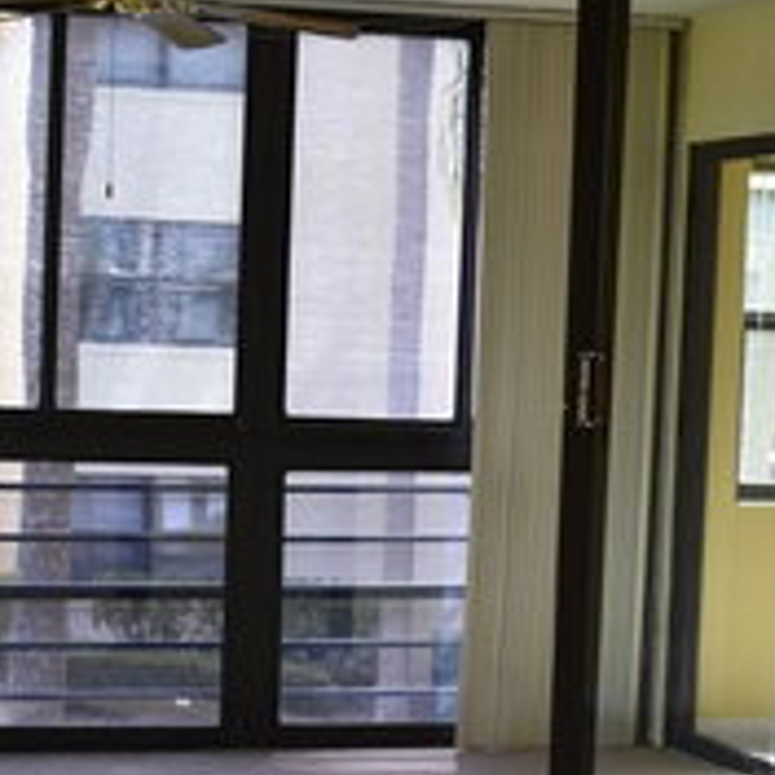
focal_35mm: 118
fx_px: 2989
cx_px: 211
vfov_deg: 14.7
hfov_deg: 14.7
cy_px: 612
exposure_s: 1/100
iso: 400
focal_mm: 34
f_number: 5
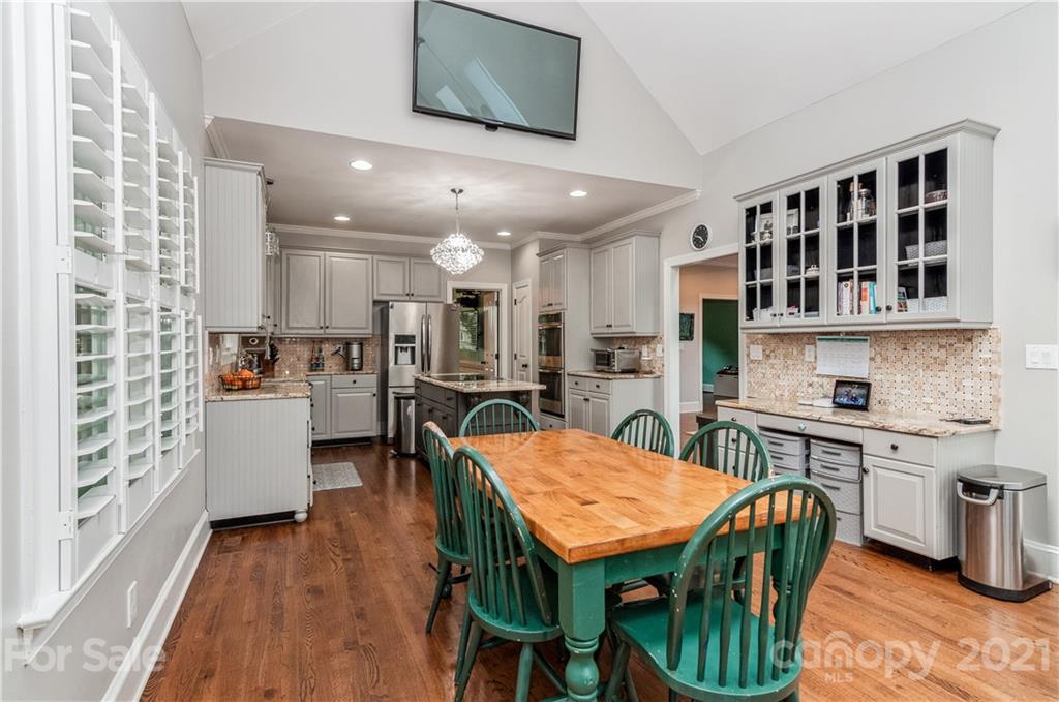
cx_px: 530
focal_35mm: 16
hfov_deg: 95.1
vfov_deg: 71.9
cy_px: 351
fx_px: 485
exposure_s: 1/20
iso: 200
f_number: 8
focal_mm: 11
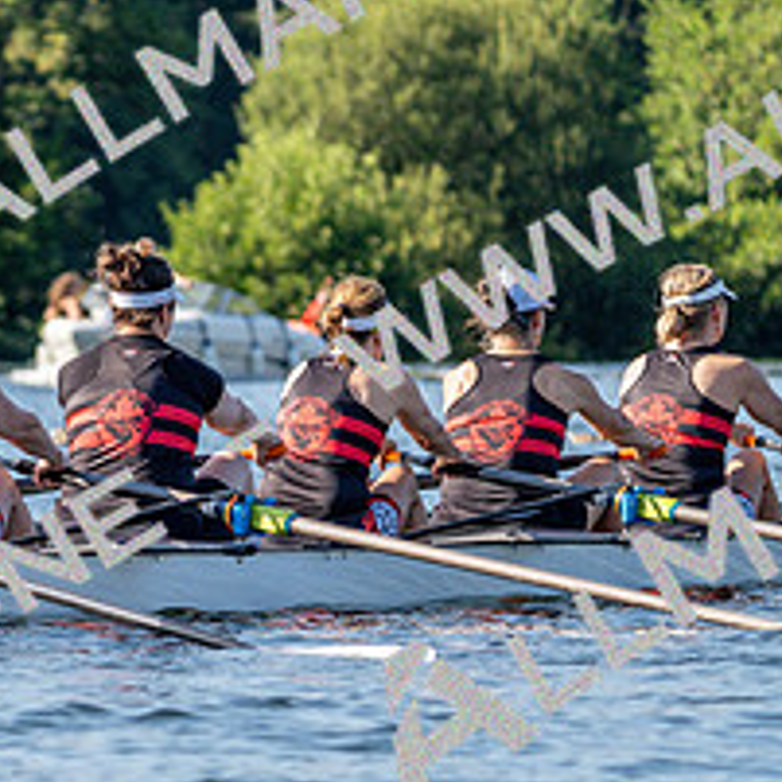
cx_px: 51
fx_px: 14952
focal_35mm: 585
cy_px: 457
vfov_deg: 3.0
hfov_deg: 3.0
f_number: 5.6
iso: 400
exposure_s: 1/1600
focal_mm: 239
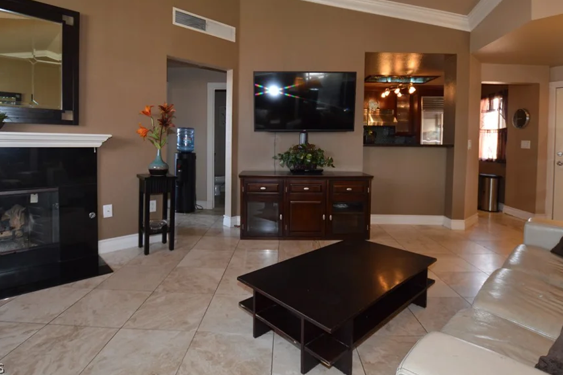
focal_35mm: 18
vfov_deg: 66.7
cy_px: 153
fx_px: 281
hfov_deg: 90.0
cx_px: 277
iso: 400
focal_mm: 10
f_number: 4
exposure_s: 1/60
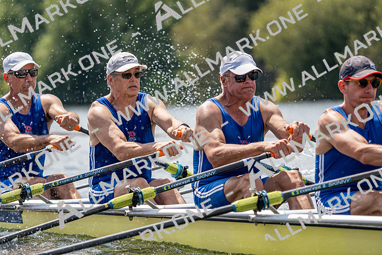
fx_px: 3311
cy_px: 128
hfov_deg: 6.6
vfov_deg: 4.4
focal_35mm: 312
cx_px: 191
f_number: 6.3
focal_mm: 312
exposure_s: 1/1600
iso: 250
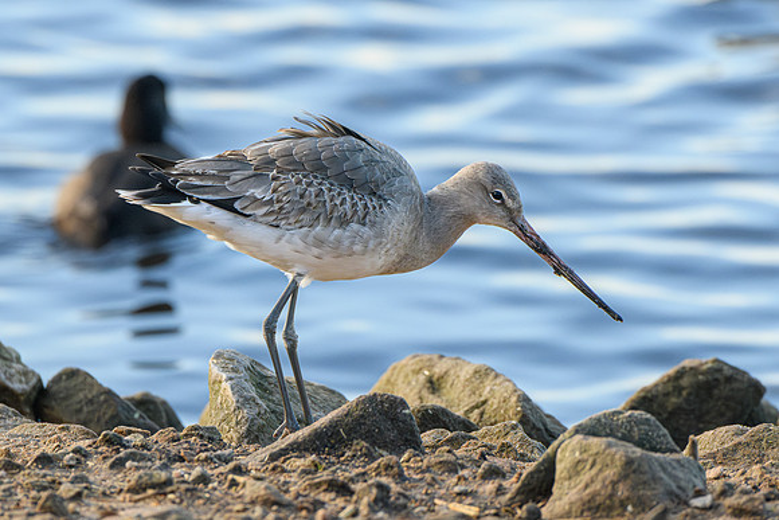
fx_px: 11957
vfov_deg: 2.5
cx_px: 438
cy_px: 192
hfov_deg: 3.7
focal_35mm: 552
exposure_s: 1/1250
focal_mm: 400
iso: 2800
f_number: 8
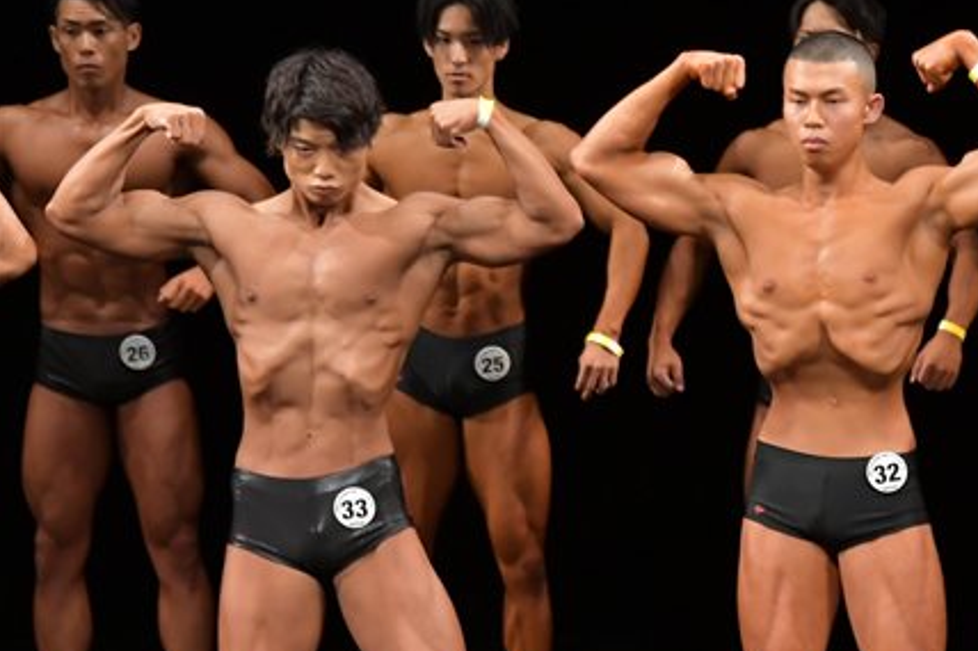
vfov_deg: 3.0
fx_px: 12546
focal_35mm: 462
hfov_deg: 4.5
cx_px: 881
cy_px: 544
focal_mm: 170
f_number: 5.6
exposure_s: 1/400
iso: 3200
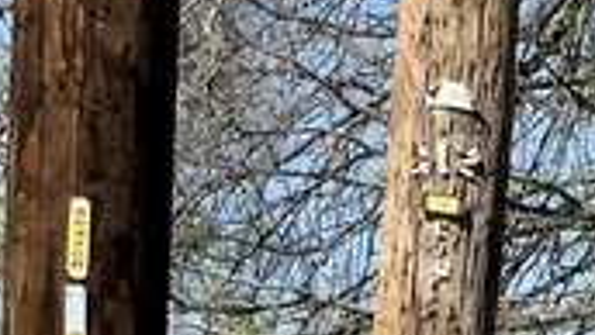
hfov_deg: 10.6
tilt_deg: -6.8
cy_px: 929
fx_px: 3126
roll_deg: -2.2
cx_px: 792
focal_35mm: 198
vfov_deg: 5.8
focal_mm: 3
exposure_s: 1/2227
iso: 16
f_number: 1.8
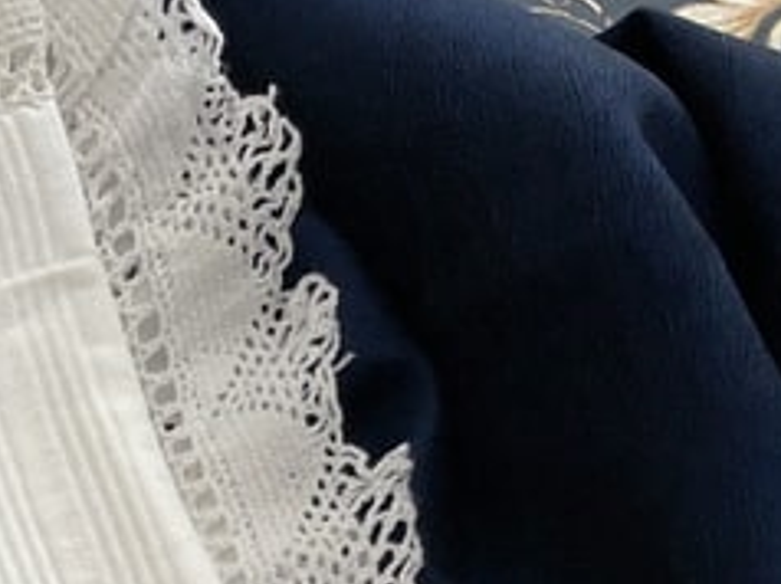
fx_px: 2524
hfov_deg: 15.9
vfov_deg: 11.1
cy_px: 1408
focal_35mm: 112
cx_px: -433
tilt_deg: -59.5
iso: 125
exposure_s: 1/101
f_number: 1.6
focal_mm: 4.2
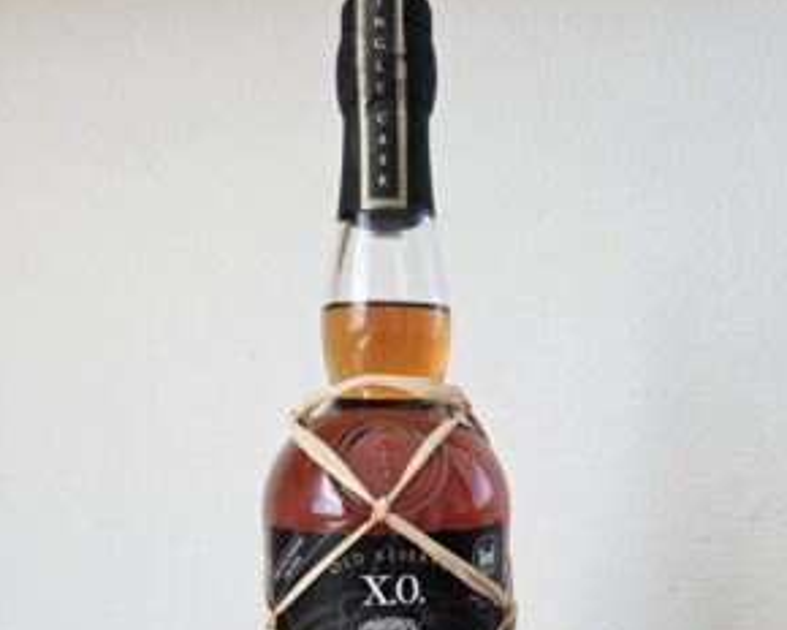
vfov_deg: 44.6
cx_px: 402
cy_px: 513
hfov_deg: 57.2
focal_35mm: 31
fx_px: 722
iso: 50
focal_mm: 5.4
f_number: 1.8
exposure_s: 1/180
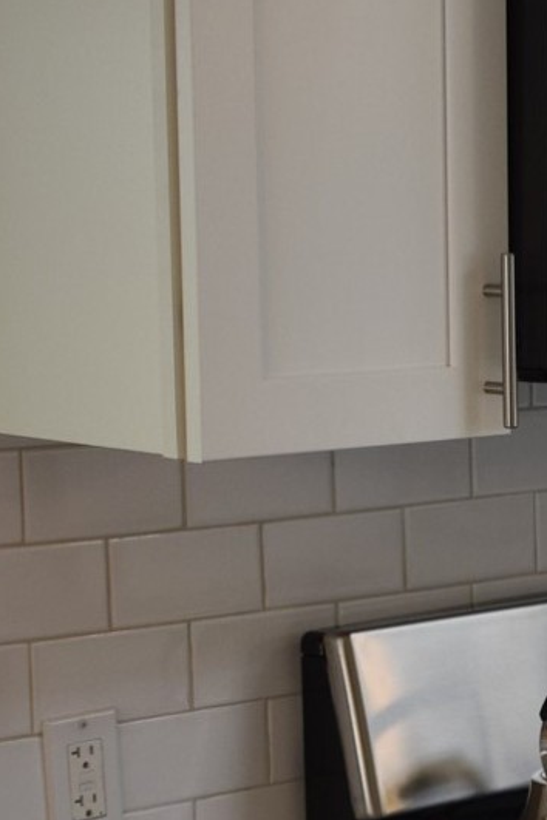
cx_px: 1048
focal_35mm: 128
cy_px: 698
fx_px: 2918
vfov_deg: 15.9
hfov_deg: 10.0
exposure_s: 1/60
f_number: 4
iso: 450
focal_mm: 21
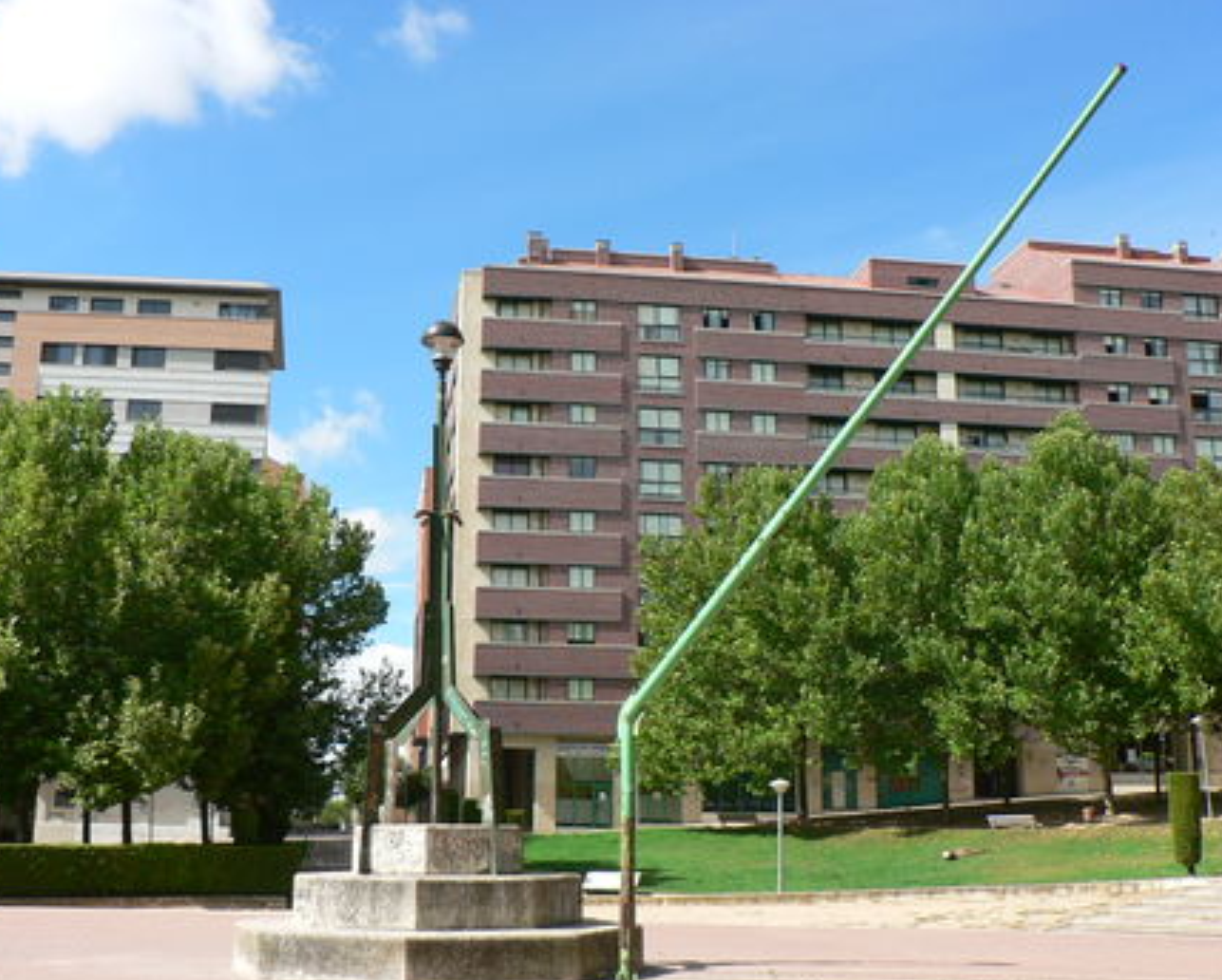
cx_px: 564
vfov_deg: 38.3
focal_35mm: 39
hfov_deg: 46.8
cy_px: 518
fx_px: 1412
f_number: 4
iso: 64
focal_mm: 6
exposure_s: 1/400
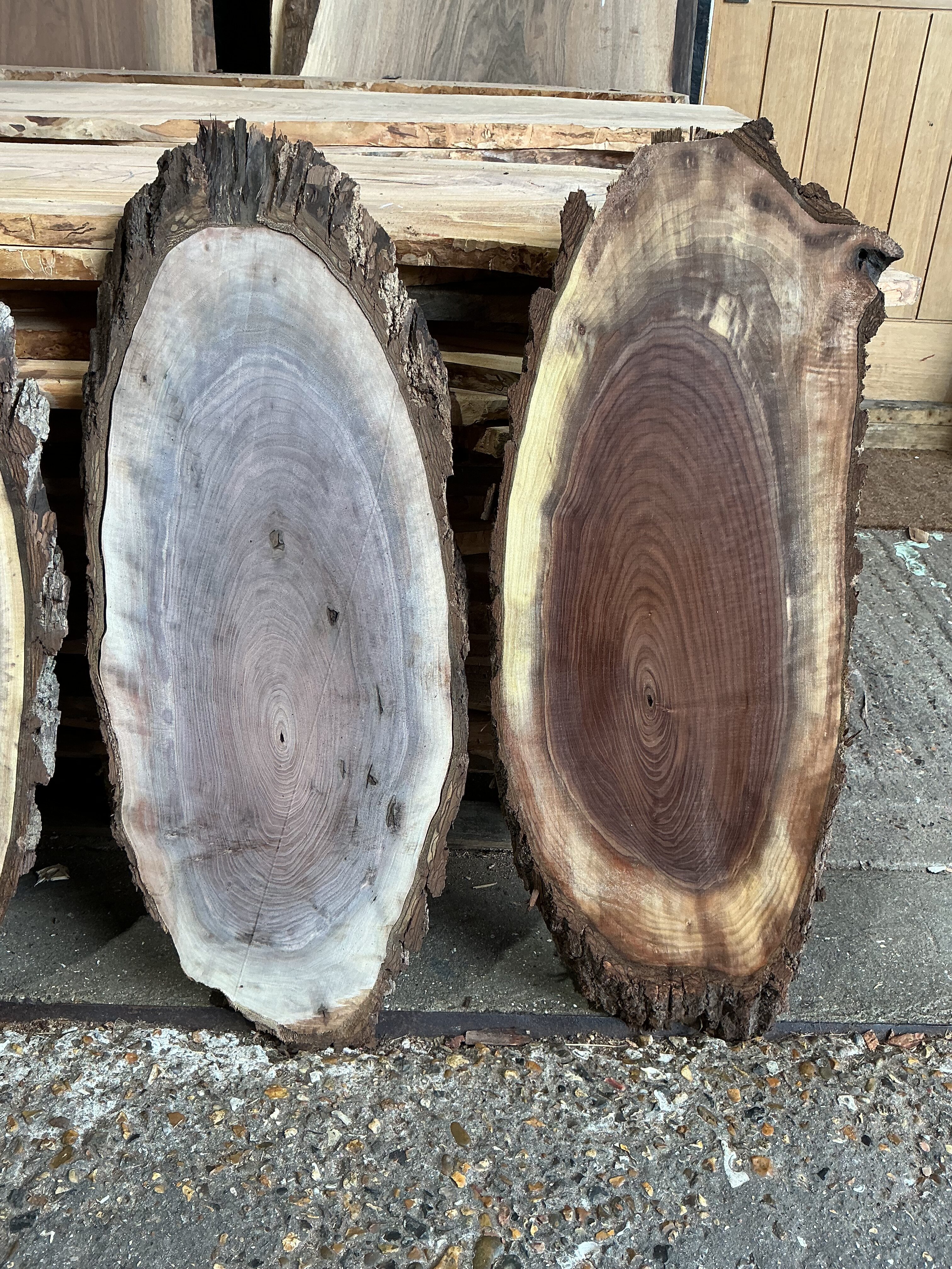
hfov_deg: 48.2
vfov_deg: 61.7
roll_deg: -2.3
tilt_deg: -30.3
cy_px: 634
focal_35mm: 29
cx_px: 476
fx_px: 1063
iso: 40
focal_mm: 3
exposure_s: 1/50
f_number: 1.8
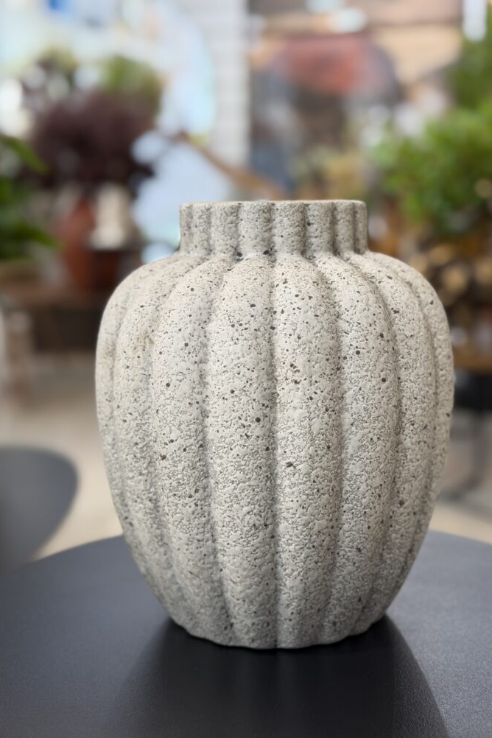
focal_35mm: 51
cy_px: 373
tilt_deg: -9.7
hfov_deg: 26.5
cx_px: 274
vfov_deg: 38.9
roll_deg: -0.1
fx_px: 1045
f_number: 1.78
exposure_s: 1/60
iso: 100
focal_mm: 6.76
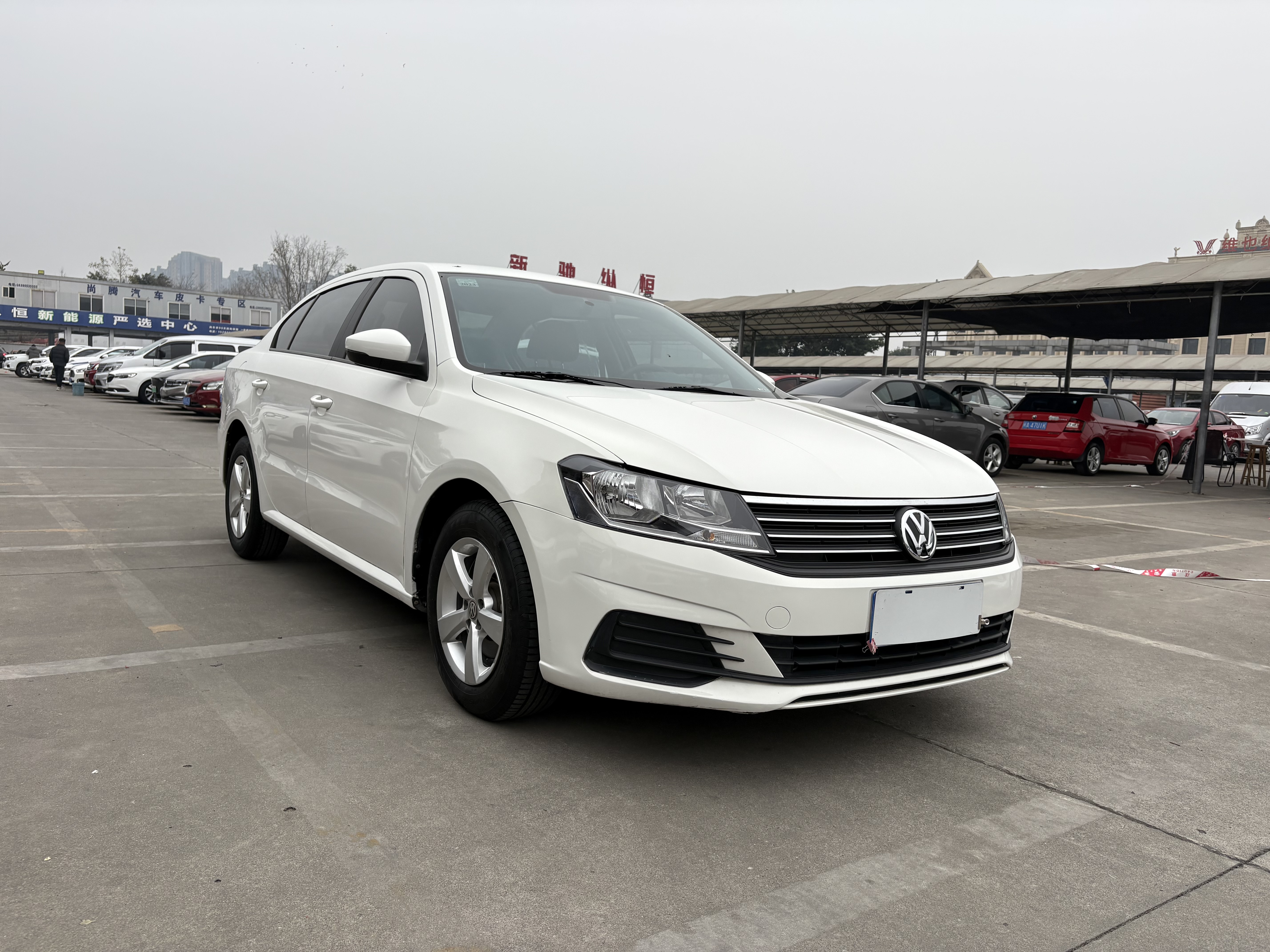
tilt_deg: -7.1
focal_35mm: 26
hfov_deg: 67.3
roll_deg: -2.6
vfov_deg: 53.1
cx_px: 635
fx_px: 954
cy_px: 476
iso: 50
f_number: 1.6
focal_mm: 5.96
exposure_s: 1/586
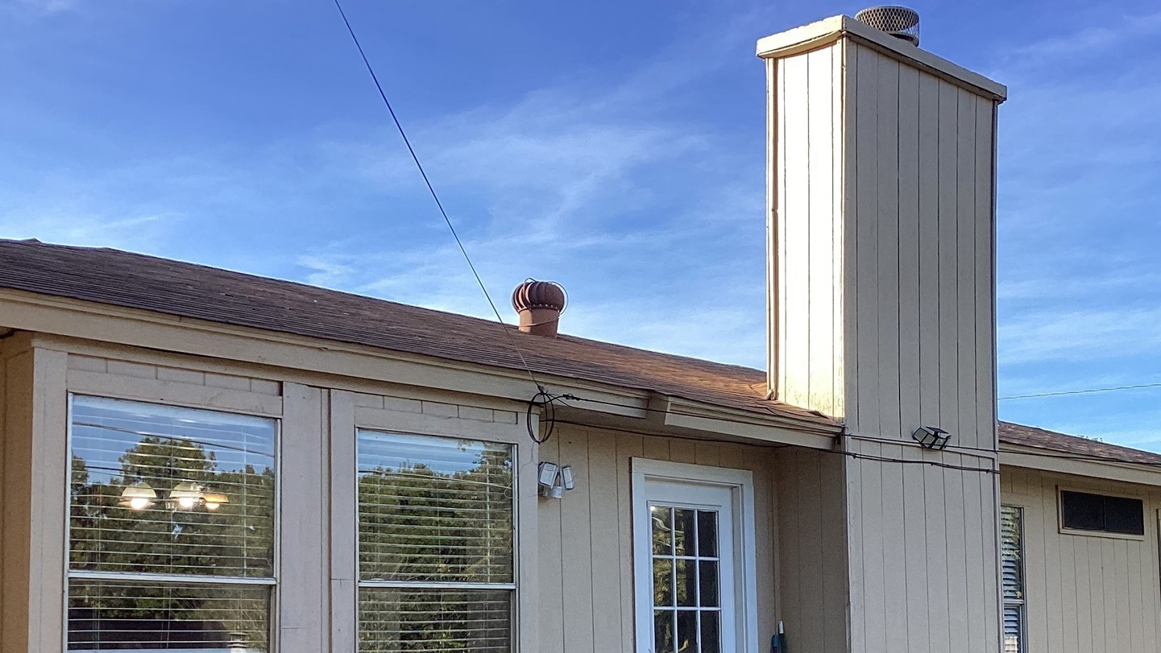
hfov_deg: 42.2
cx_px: 791
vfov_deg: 24.4
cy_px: 558
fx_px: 1478
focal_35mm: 48
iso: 25
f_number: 2.4
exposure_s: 1/512
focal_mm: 3.3
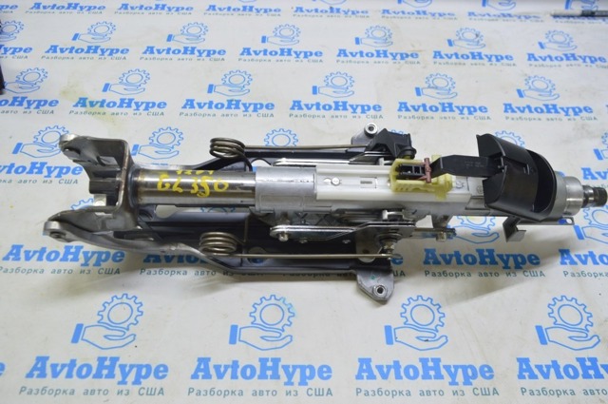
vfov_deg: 43.5
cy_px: 202
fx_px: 506
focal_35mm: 30
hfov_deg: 62.0
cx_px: 304
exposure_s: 1/20
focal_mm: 20
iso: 400
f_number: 5.6
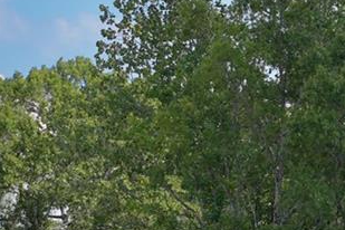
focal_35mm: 464
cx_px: 998
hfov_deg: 4.3
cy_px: 184
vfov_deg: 3.0
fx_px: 4446
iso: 100
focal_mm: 70
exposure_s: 1/640
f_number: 4.5
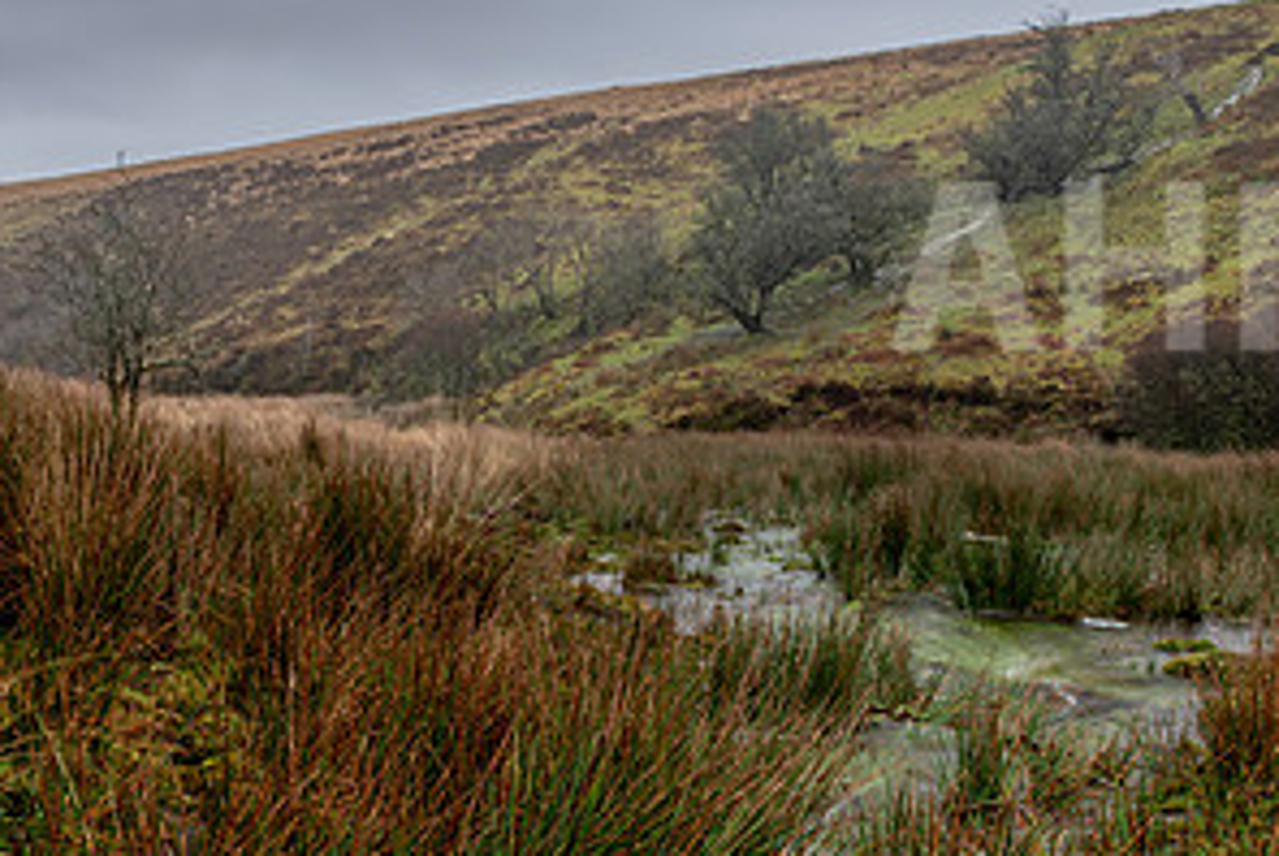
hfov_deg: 40.6
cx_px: 302
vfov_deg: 27.6
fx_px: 1671
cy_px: 780
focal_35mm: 47
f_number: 22
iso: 64
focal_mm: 24
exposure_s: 2.5
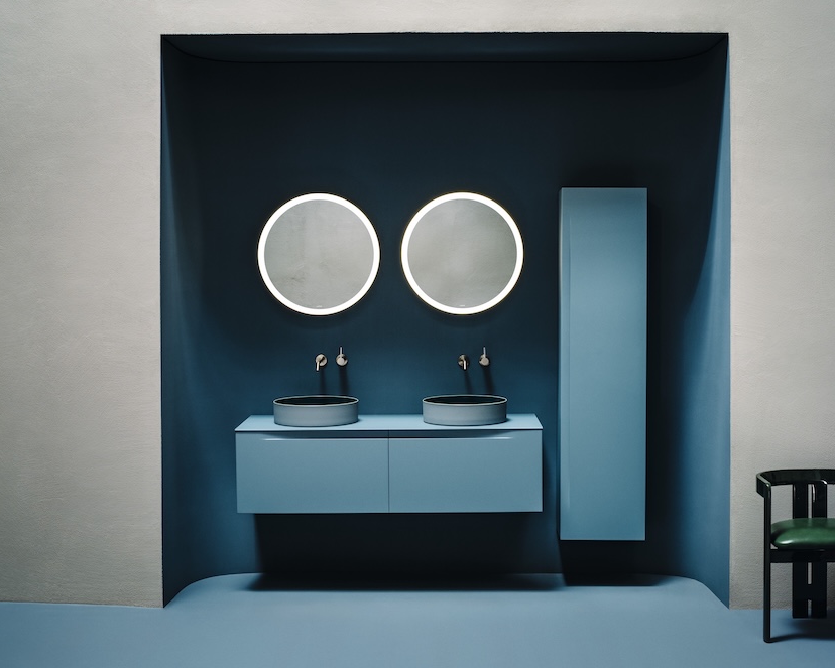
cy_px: 335
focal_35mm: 51
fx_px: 1261
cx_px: 437
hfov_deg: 36.6
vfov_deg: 29.7
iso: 200
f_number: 11
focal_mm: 45
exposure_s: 6
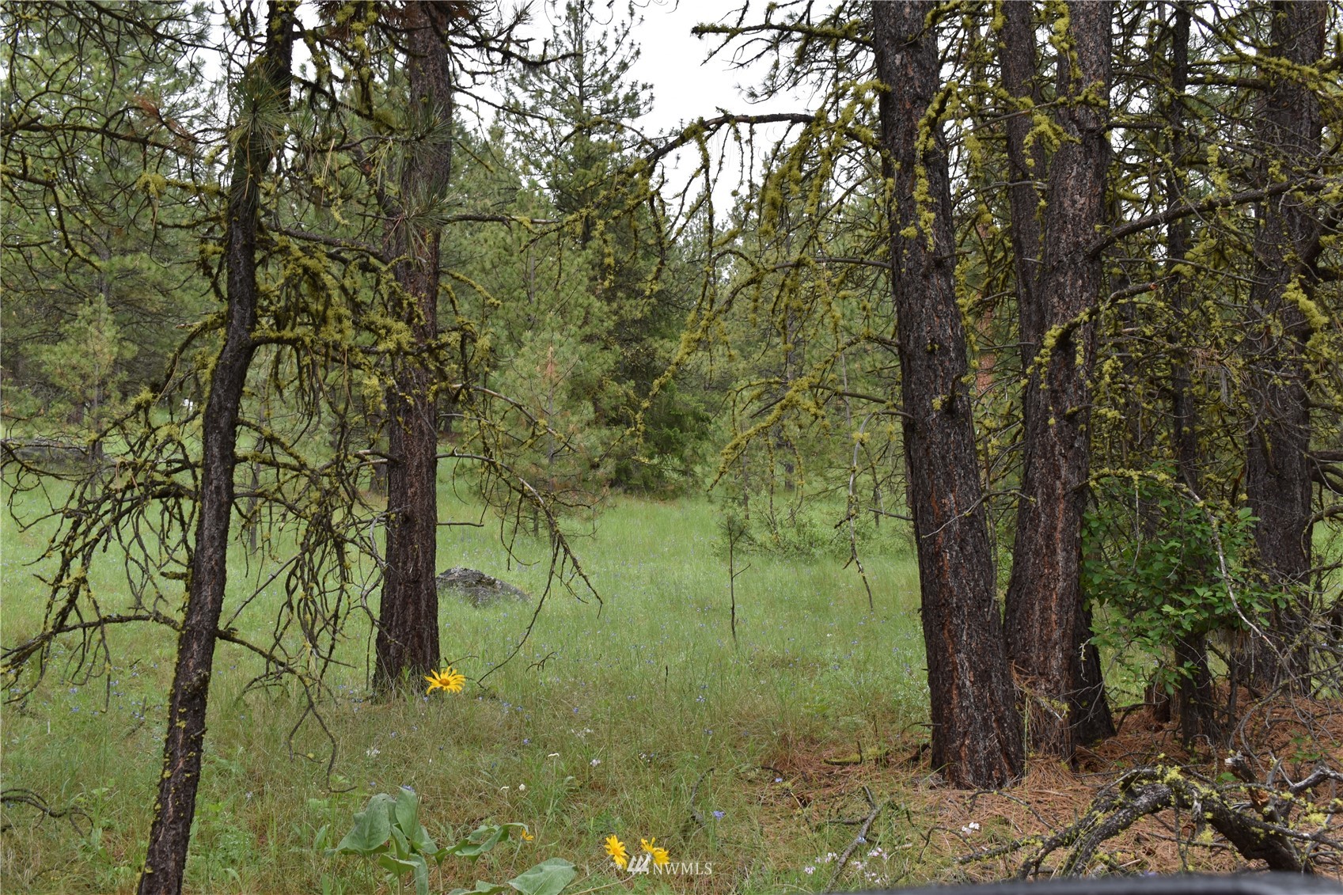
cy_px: 448
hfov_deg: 47.9
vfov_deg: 33.0
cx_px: 672
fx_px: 1511
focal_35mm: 40
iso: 100
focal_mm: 27
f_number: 8
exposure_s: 1/60
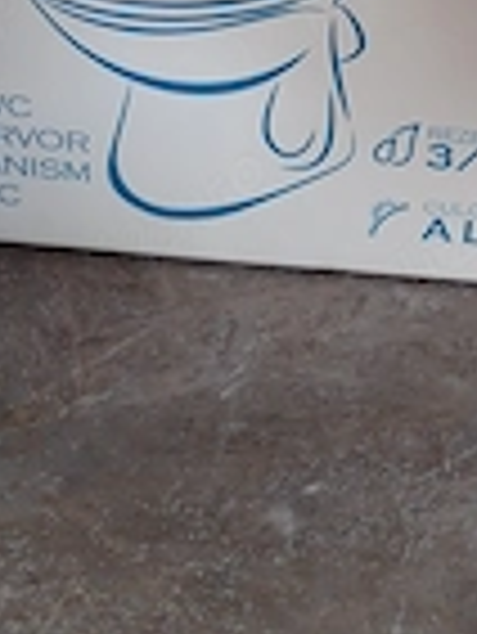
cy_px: -9
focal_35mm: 82
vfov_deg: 22.8
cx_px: 594
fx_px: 1504
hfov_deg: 17.1
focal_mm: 4.75
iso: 1110
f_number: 1.8
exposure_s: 1/24
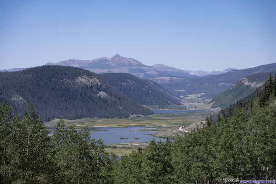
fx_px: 920
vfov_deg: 11.4
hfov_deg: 17.1
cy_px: 92
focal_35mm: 120
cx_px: 138
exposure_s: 1/400
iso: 64
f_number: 7.1
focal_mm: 120
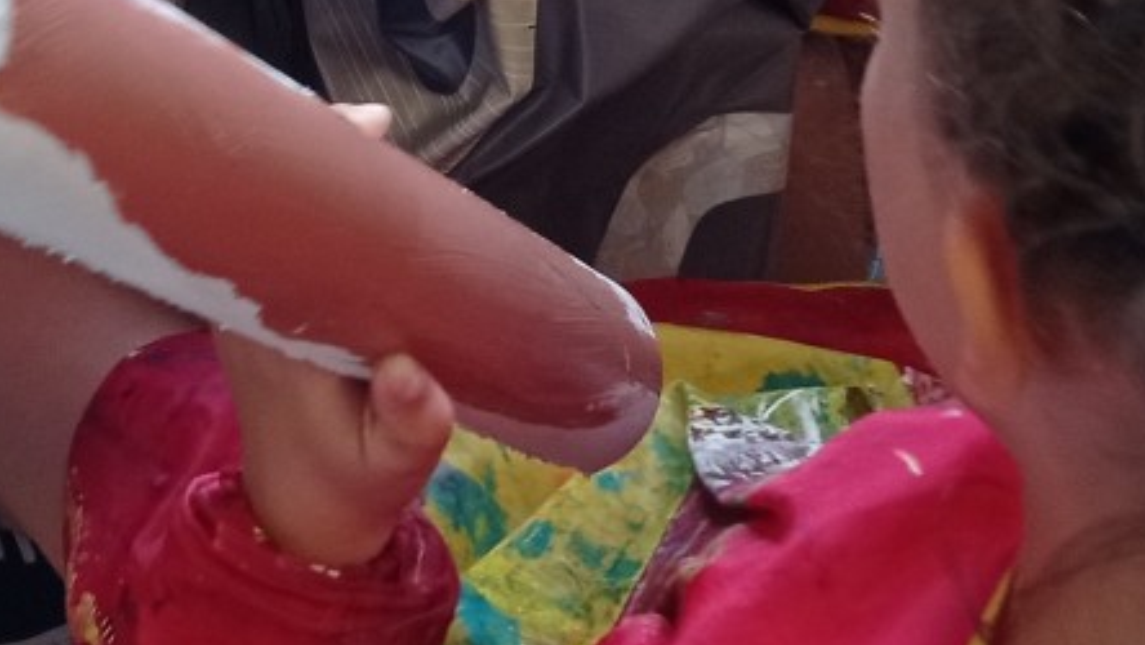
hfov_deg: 19.0
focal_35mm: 110
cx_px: 72
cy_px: -857
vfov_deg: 9.8
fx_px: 3340
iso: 150
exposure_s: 1/100
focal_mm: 4.74
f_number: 1.79
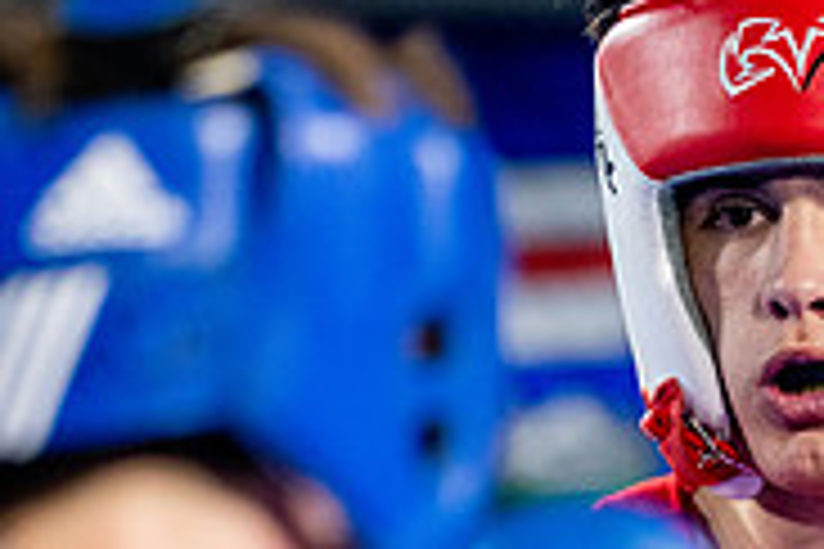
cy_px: 736
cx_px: 729
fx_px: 9819
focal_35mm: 429
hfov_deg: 4.8
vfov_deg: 3.2
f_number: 2
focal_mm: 135
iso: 4000
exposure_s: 1/1000
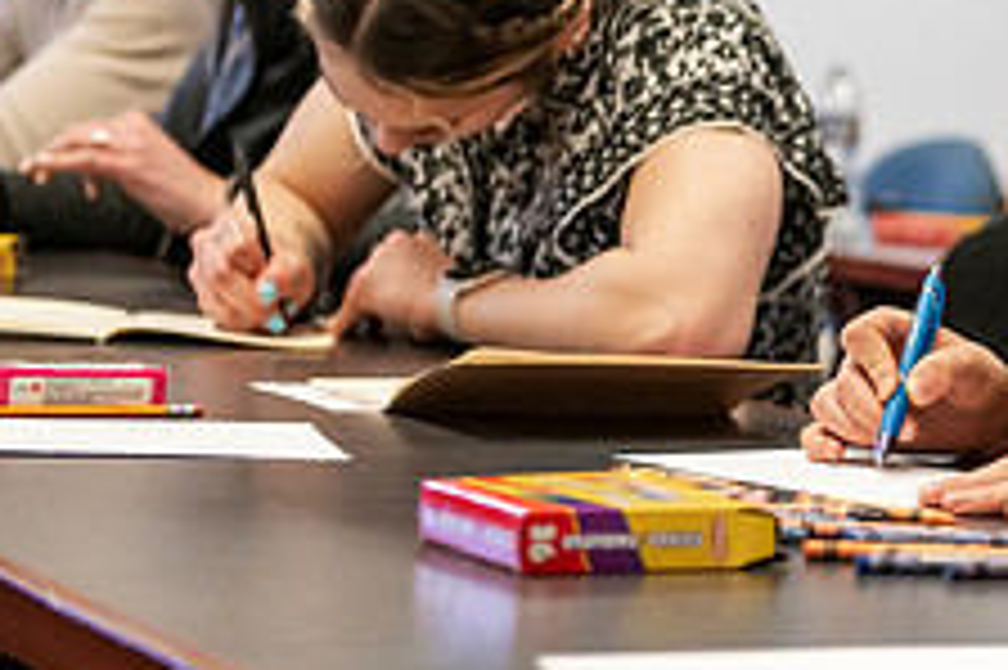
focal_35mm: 145
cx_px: 1251
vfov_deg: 9.4
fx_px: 4057
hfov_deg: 13.7
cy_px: 119
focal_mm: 56
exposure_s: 1/200
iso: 2000
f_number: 3.2
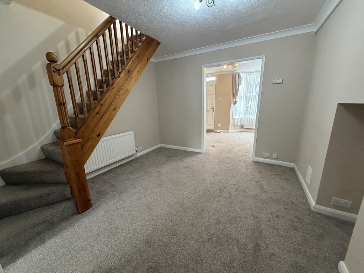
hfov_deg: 102.1
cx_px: 182
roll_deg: +1.1
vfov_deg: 85.7
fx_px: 147
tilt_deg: -12.5
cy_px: 136
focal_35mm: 14
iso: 640
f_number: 2.2
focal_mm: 2.22
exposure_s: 1/100
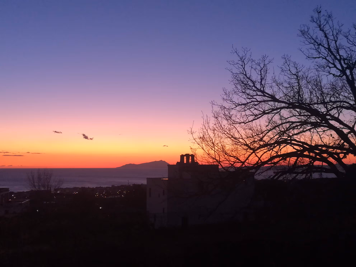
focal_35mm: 40
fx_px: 411
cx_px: 178
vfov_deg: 36.0
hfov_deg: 46.8
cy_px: 134
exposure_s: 1/33.3
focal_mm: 3.83
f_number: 2.2
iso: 200
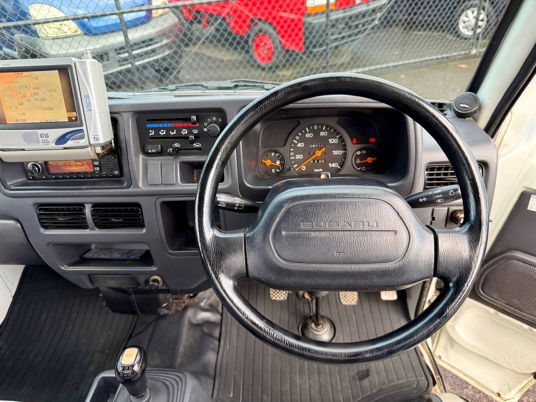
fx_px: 372
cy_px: 201
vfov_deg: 56.8
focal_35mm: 24
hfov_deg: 71.6
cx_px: 268
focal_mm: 6.76
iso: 160
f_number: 1.78
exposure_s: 1/121
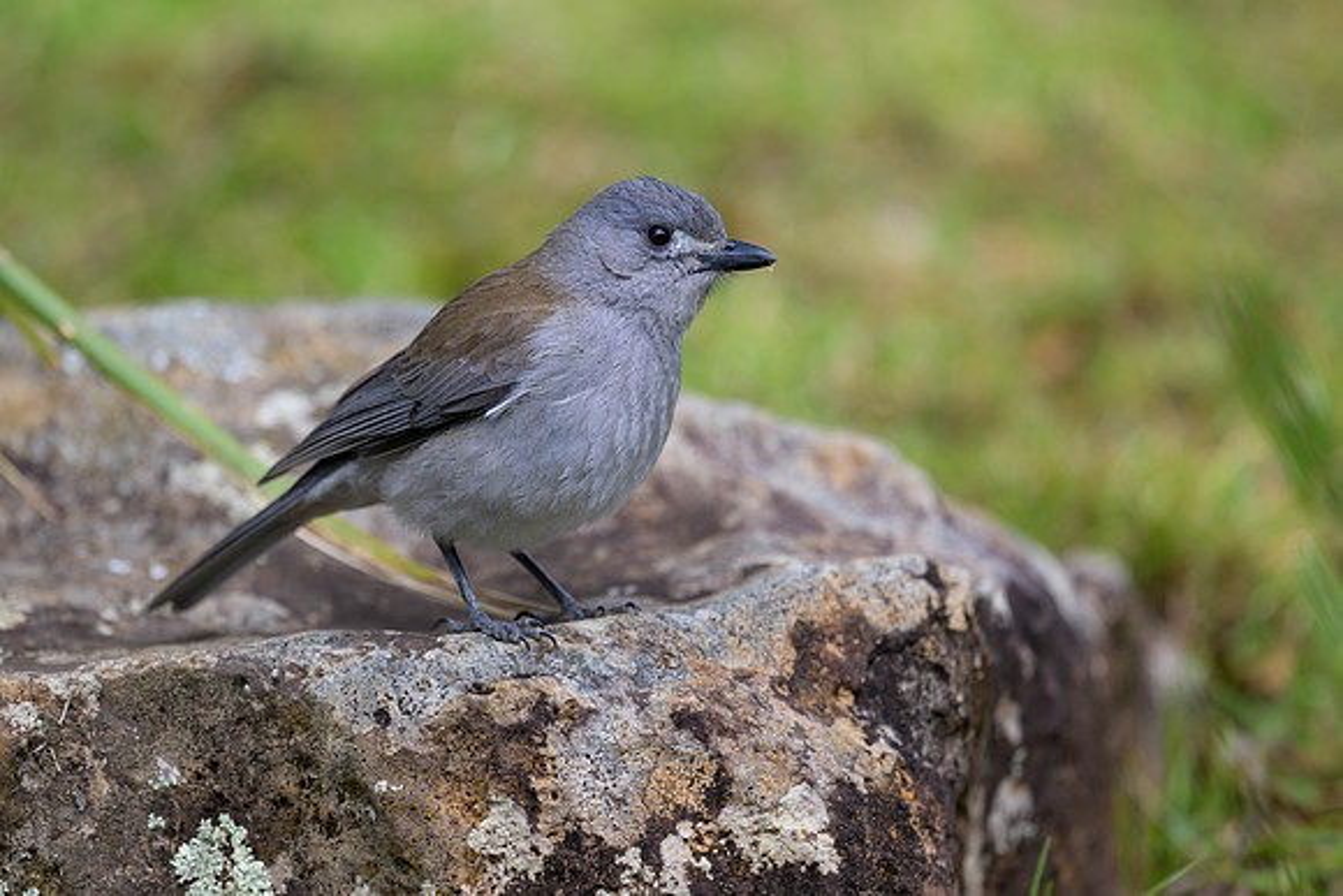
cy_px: 381
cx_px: 634
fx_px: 20559
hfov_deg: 3.7
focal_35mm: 551
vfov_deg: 2.5
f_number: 2.8
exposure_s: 1/400
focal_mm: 400
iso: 72
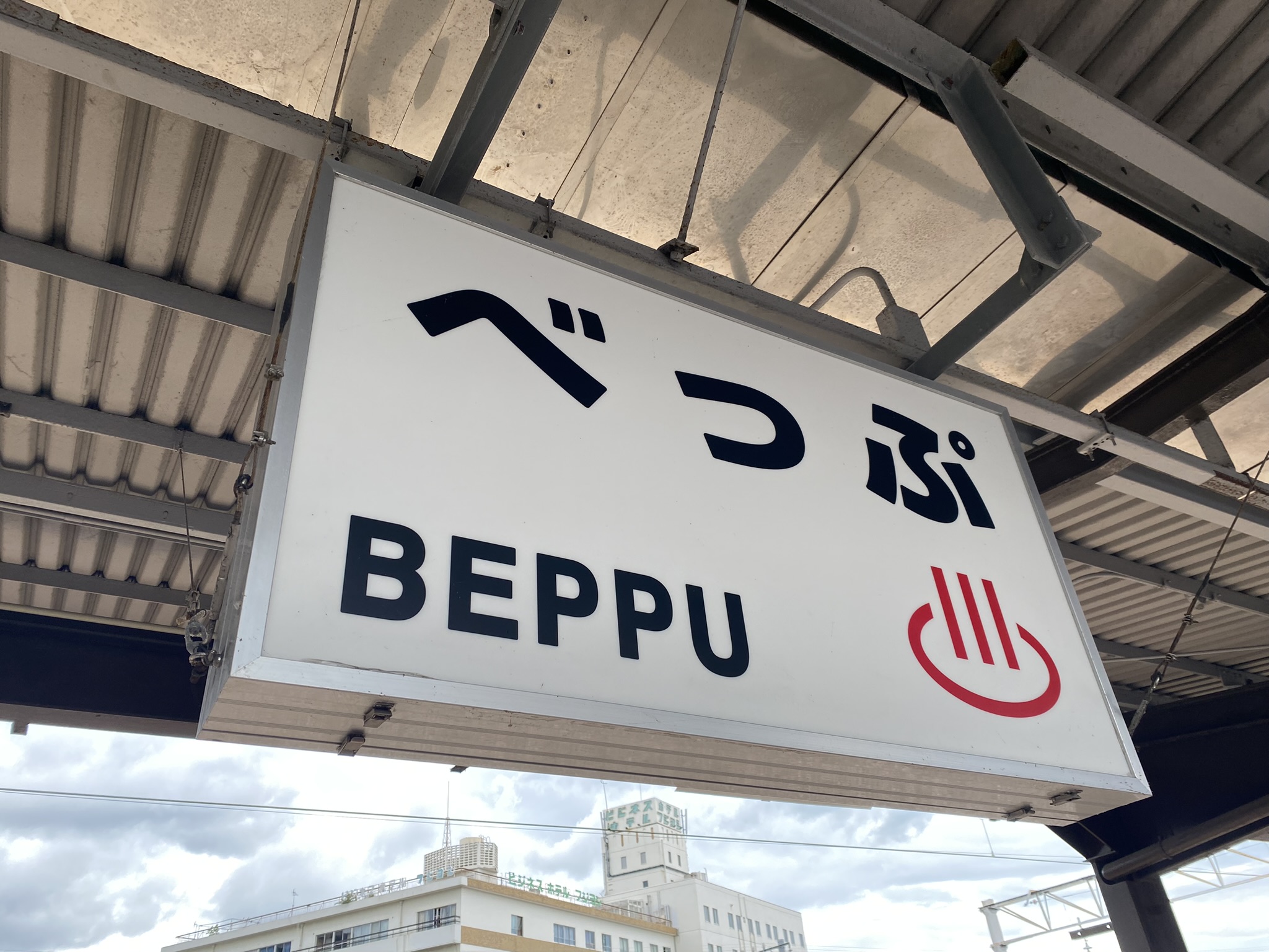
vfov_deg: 53.1
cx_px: 634
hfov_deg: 67.3
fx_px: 953
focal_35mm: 26
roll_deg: +5.7
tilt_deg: +35.6
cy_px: 476
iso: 32
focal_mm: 4.25
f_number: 1.8
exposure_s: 1/283
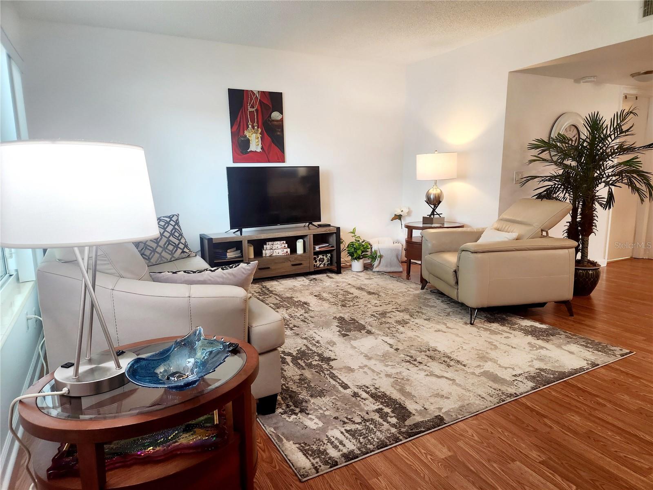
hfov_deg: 73.9
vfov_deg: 58.9
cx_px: 326
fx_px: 434
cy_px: 245
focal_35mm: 23
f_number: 1.8
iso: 125
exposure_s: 1/120
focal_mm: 5.4
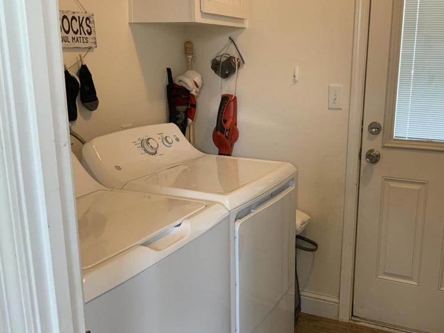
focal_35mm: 39
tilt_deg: -15.5
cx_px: 278
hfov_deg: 47.4
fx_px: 500
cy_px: 181
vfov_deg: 36.8
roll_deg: +0.3
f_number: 1.8
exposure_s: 1/60
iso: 125
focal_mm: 3
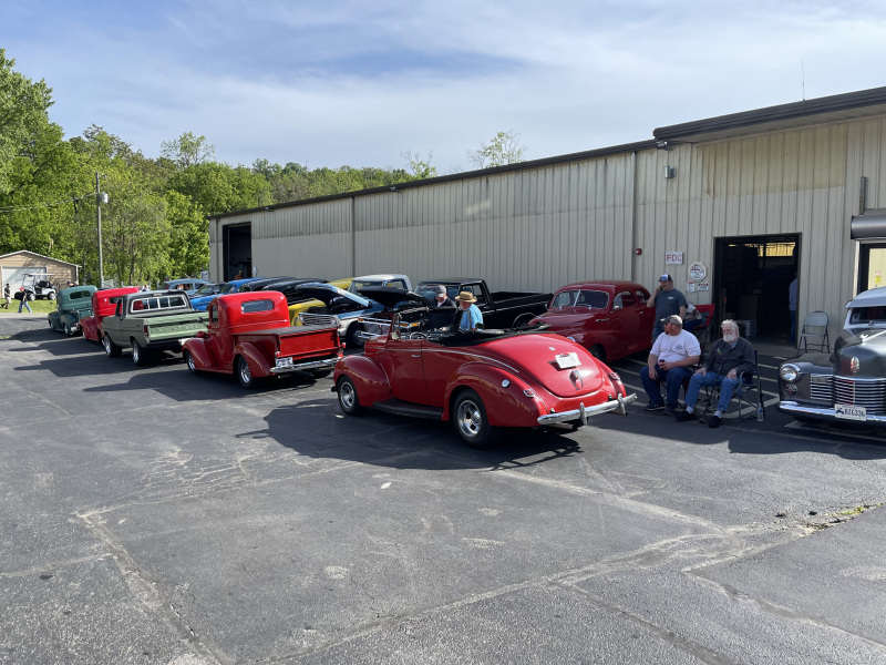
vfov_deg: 53.1
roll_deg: -1.2
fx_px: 665
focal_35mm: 26
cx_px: 443
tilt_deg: -3.6
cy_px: 332
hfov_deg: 67.3
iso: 32
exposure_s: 1/1912
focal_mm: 5.1
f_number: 1.6
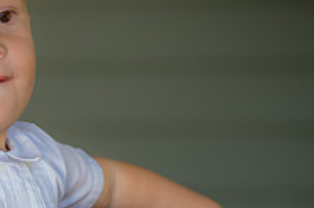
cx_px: 19
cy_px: 172
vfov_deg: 4.6
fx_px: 2584
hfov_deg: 6.9
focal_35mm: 297
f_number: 2.8
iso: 50
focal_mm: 95
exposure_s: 1/80
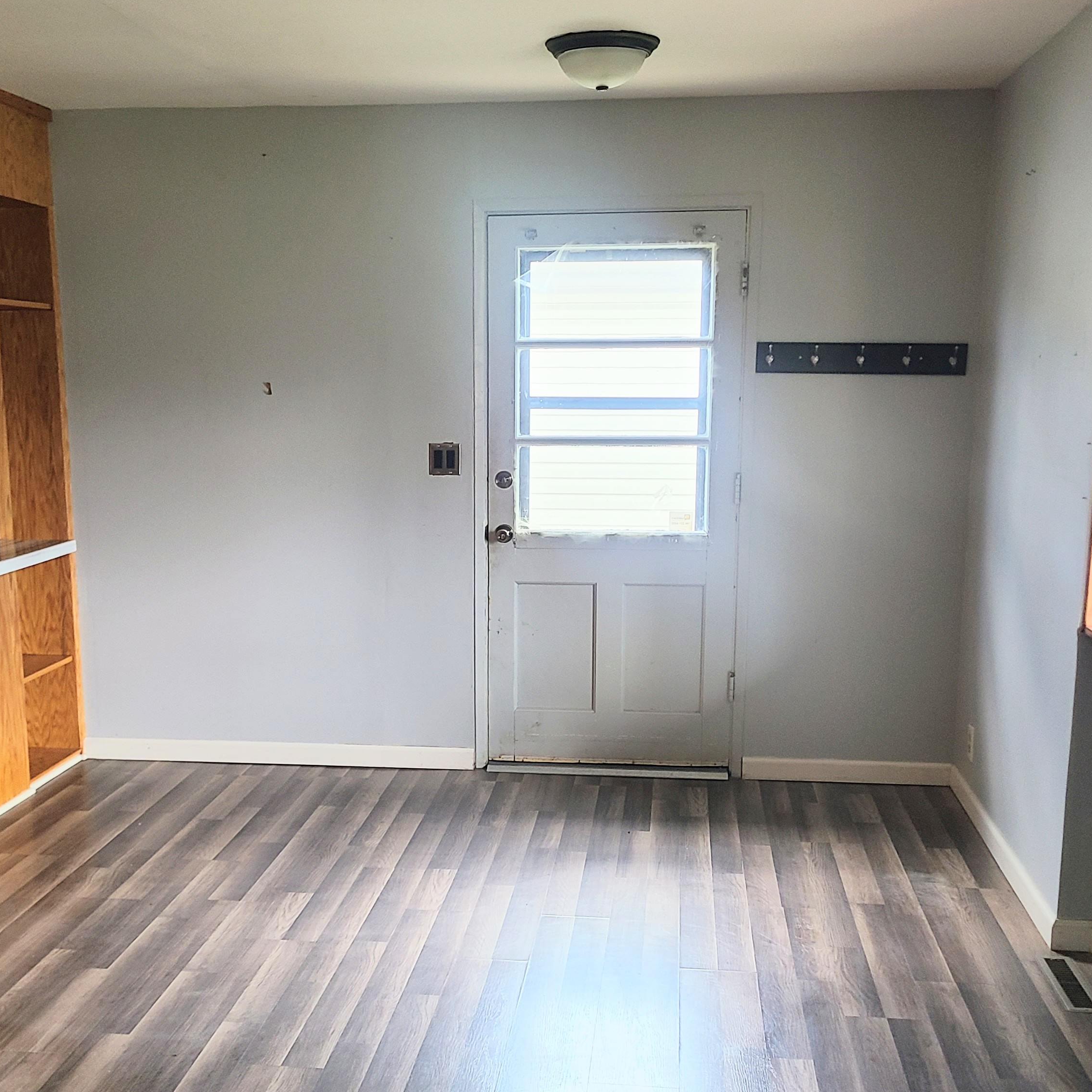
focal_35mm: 41
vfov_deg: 40.7
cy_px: 668
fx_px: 1463
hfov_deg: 40.8
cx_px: 474
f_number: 1.8
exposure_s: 1/60
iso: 125
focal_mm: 5.4
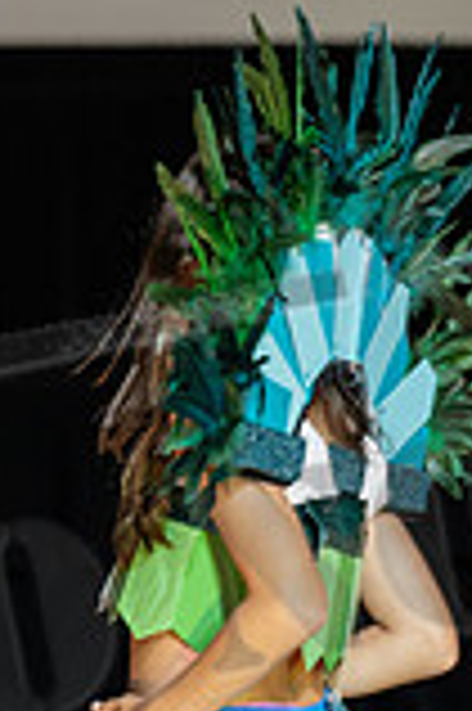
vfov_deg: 3.6
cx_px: 252
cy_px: 720
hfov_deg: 2.4
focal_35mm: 571
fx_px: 11253
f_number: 4
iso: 2000
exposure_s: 1/250
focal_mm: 200
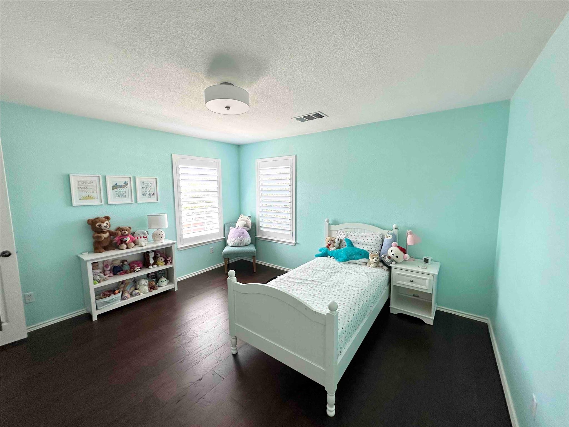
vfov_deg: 85.7
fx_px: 230
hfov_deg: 102.1
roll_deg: +0.8
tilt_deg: -6.8
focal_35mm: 14
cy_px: 214
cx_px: 284
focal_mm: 2.22
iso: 100
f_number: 2.2
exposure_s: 1/99
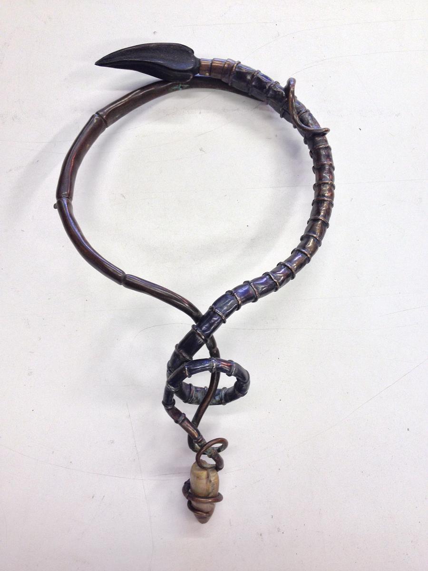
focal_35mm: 35
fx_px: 577
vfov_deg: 52.6
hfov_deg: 40.7
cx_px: 214
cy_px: 286
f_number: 2.4
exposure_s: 1/30
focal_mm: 4.28
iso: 50
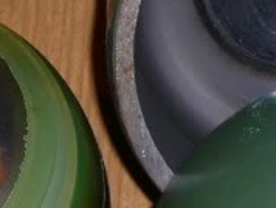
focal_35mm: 312
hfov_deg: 6.3
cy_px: 146
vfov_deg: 4.8
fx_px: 2491
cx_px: 157
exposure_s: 1/30
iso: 100
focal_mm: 13
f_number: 3.8
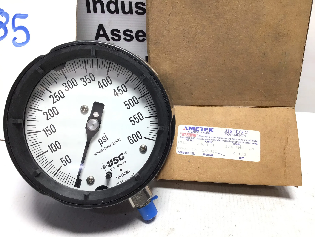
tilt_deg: -33.5
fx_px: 282
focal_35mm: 31
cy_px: 118
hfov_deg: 58.4
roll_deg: -2.3
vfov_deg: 45.4
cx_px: 158
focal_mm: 3.3
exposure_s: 1/120
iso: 40
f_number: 2.4
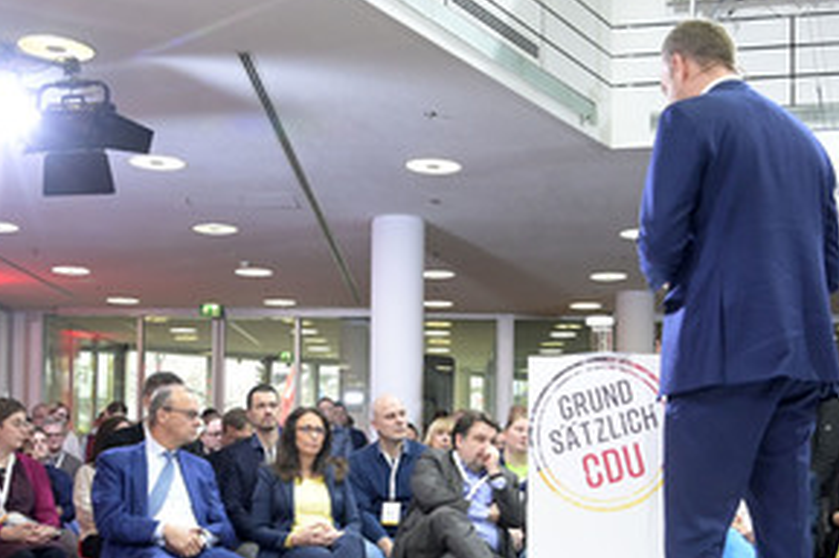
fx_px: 1234
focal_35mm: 53
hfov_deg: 37.4
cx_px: 518
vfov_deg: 25.2
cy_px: 416
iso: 8000
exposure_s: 1/500
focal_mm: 34
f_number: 4.5
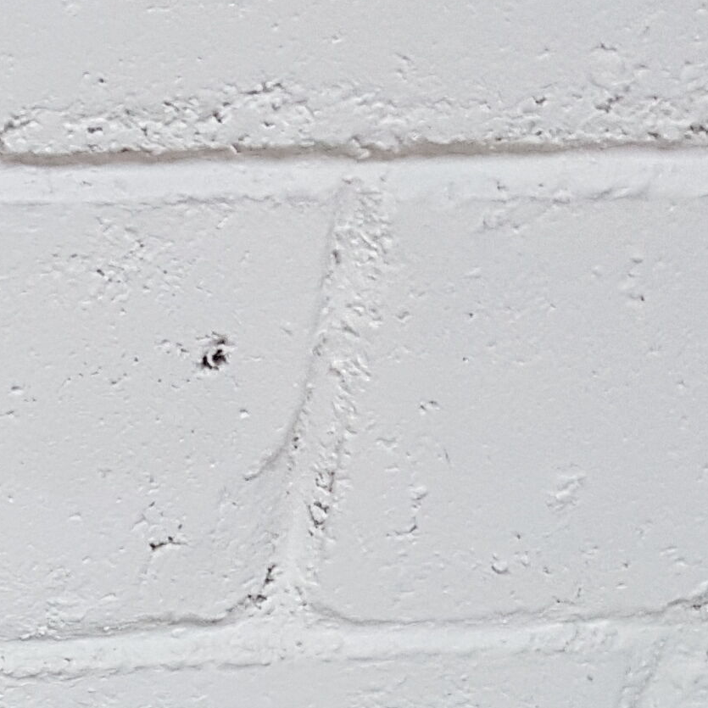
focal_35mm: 111
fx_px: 2569
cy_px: 1263
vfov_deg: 14.0
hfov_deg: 14.1
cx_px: -521
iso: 125
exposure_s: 1/50
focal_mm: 4.2
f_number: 1.7
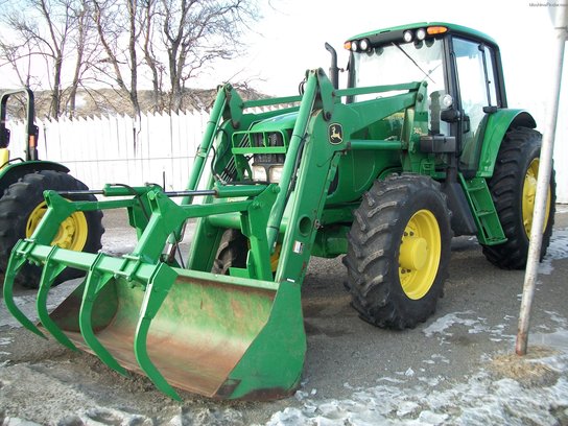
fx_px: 525
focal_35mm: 32
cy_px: 213
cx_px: 284
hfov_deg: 56.8
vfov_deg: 44.2
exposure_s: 1/160
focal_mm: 5.7
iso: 80
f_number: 2.9
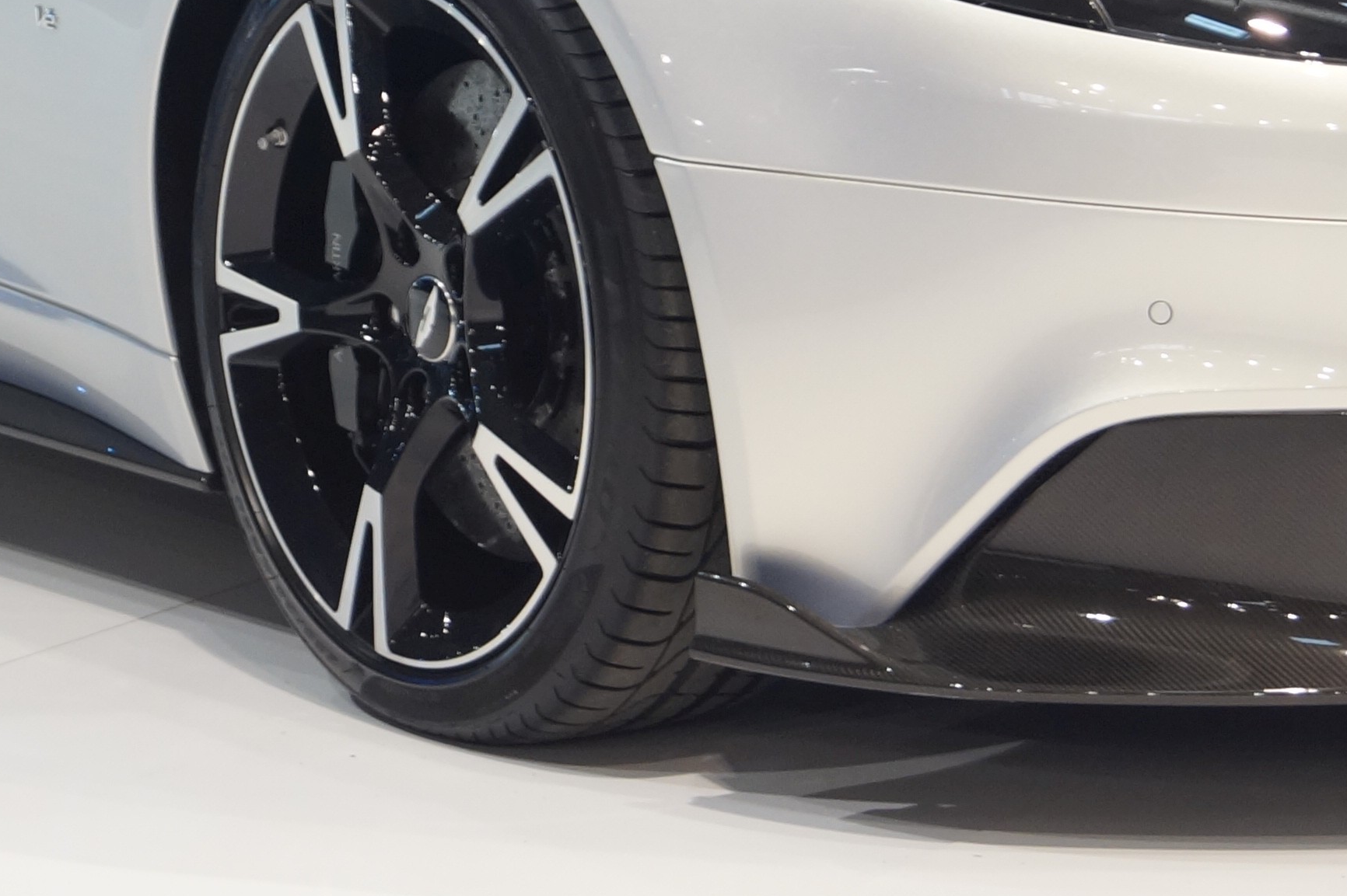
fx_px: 7950
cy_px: -115
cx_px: 705
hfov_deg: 9.7
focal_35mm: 213
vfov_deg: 6.4
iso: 400
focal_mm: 45
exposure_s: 1/40
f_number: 5.6
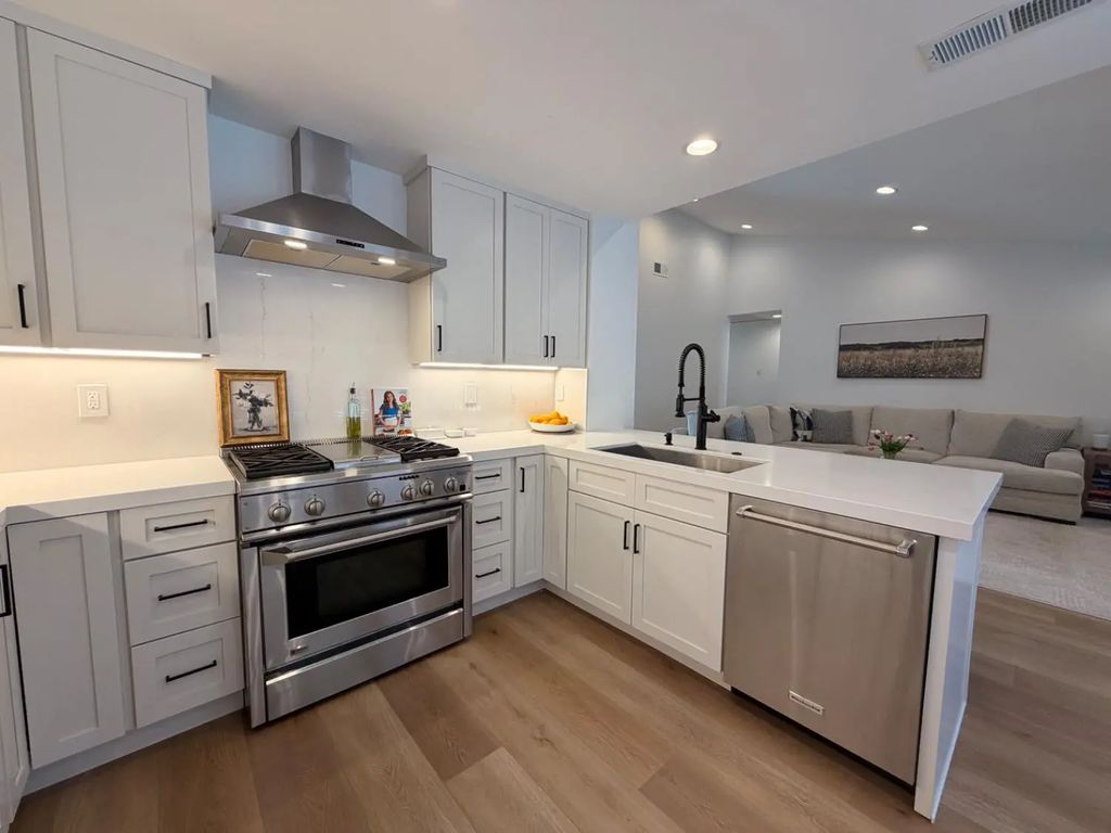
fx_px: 449
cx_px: 556
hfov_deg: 102.1
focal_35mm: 14
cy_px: 416
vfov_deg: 85.7
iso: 80
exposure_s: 1/120
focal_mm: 2.22
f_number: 2.2
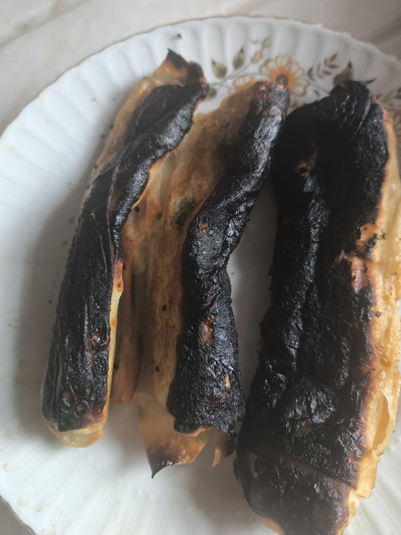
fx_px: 417
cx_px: 217
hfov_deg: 51.3
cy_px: 238
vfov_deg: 65.2
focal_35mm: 27
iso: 1600
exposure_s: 1/222
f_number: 1.9
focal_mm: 6.92
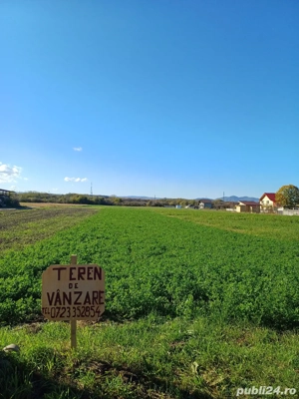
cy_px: 200
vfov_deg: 69.4
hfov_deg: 54.9
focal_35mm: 25
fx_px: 288
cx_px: 150
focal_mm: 4.65
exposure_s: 1/1111
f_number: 1.8
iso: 50
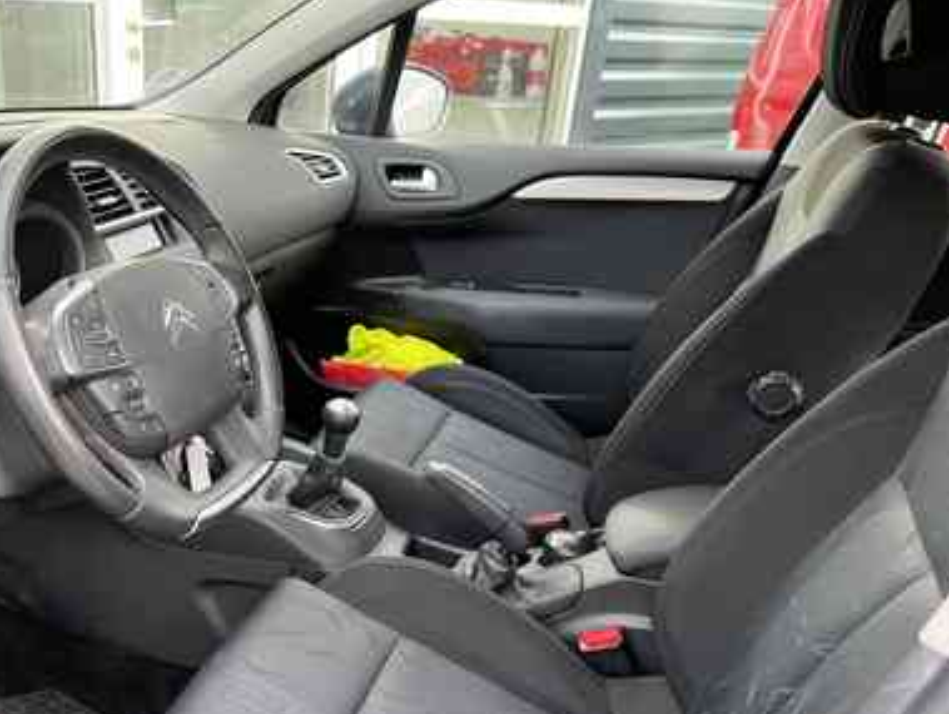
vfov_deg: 40.3
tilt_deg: -26.7
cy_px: 470
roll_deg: -3.4
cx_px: 323
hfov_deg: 51.7
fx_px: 960
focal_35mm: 35
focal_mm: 5.7
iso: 64
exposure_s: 1/121
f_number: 1.5
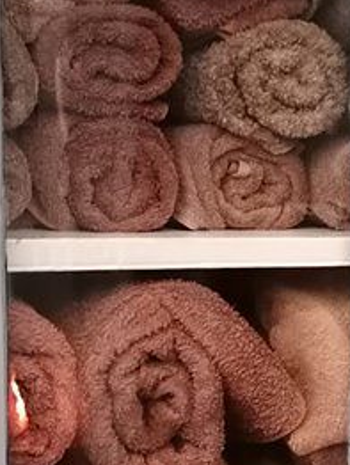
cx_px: 398
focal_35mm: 103
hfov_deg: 14.0
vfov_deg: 19.0
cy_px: 330
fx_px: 1386
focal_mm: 4.75
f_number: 1.8
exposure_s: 1/14.3
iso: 2000
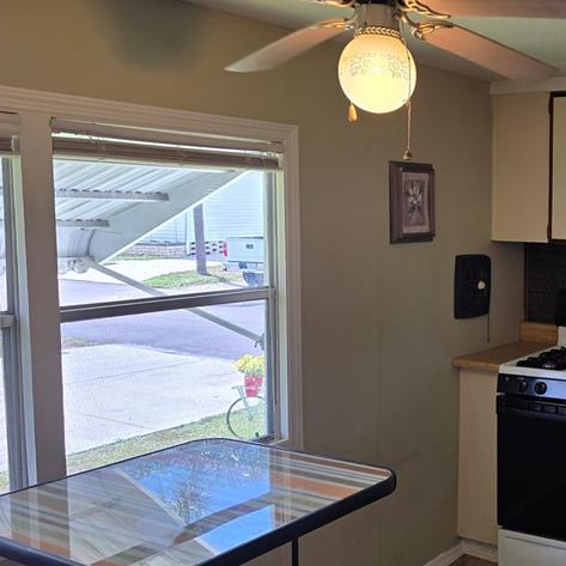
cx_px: 565
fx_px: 814
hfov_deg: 34.8
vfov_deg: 38.3
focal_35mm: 44
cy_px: 269
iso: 32
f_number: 1.7
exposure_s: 1/180
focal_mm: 6.3
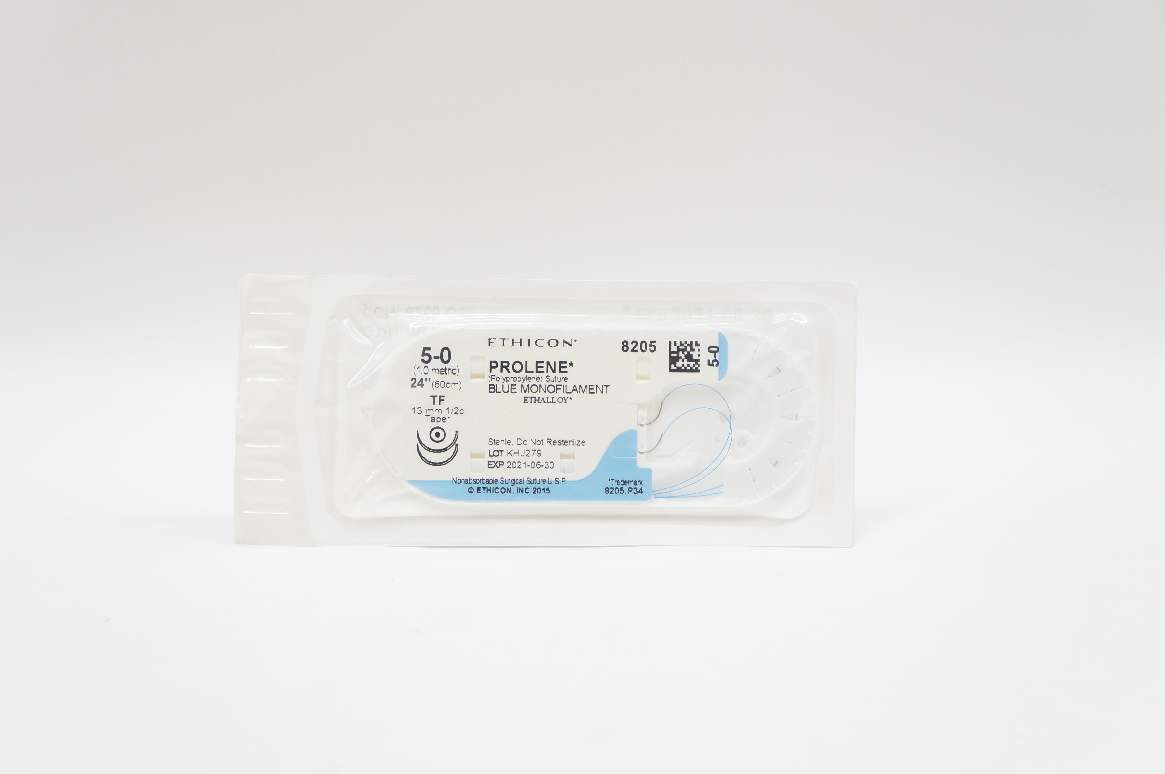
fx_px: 1503
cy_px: 387
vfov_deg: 28.9
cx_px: 582
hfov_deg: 42.4
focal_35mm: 46
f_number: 6.3
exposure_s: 1/50
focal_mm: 31
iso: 400
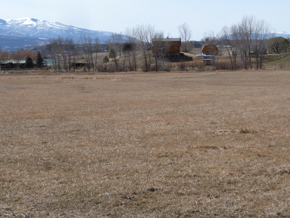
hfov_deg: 25.7
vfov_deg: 19.4
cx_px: 145
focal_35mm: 76
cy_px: 109
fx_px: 637
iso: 100
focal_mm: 13.6
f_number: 5
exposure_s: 1/500
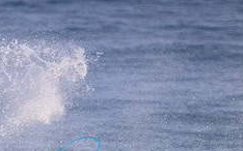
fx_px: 13378
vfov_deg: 0.6
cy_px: 183
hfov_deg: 1.0
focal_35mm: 2021
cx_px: -26
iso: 2500
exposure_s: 1/2000
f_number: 11
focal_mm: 800
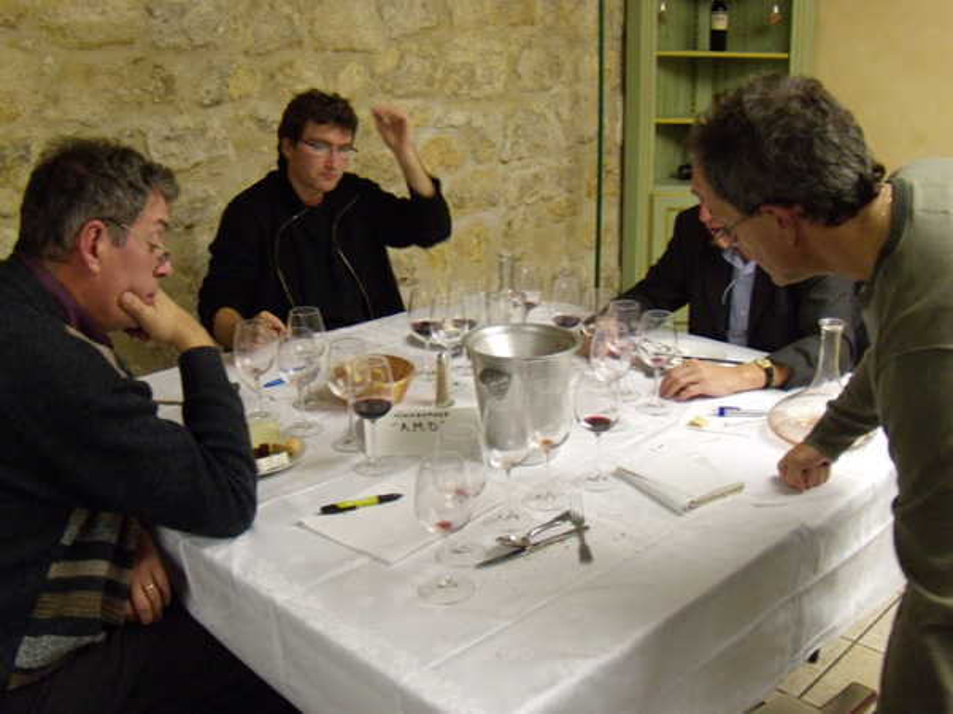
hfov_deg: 51.4
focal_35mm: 36
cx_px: 476
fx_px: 991
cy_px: 357
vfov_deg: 39.7
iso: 400
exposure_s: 1/50
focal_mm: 6.4
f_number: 3.6
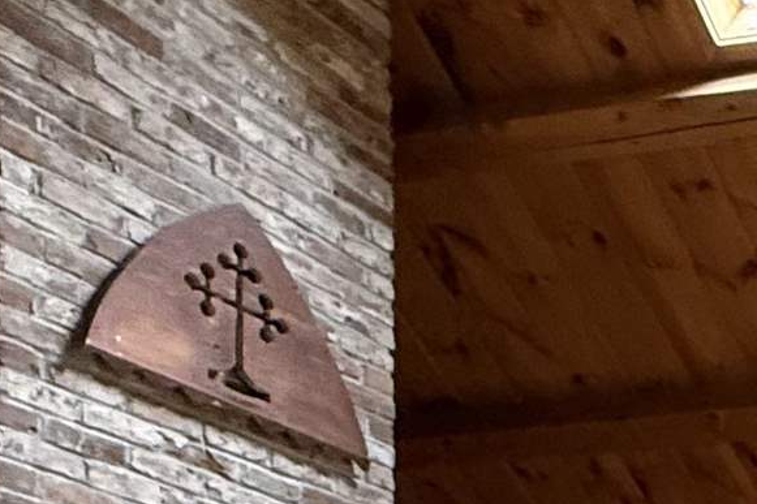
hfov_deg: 20.0
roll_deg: -0.4
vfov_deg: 14.6
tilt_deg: +0.0
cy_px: 1018
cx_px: 1320
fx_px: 1619
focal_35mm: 77
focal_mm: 2.22
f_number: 2.2
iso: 400
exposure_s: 1/60
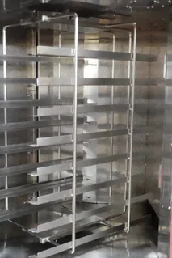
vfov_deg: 36.8
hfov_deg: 25.1
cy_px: 141
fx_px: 387
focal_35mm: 54
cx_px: 73
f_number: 4
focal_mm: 15.9
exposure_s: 1/50
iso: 5000
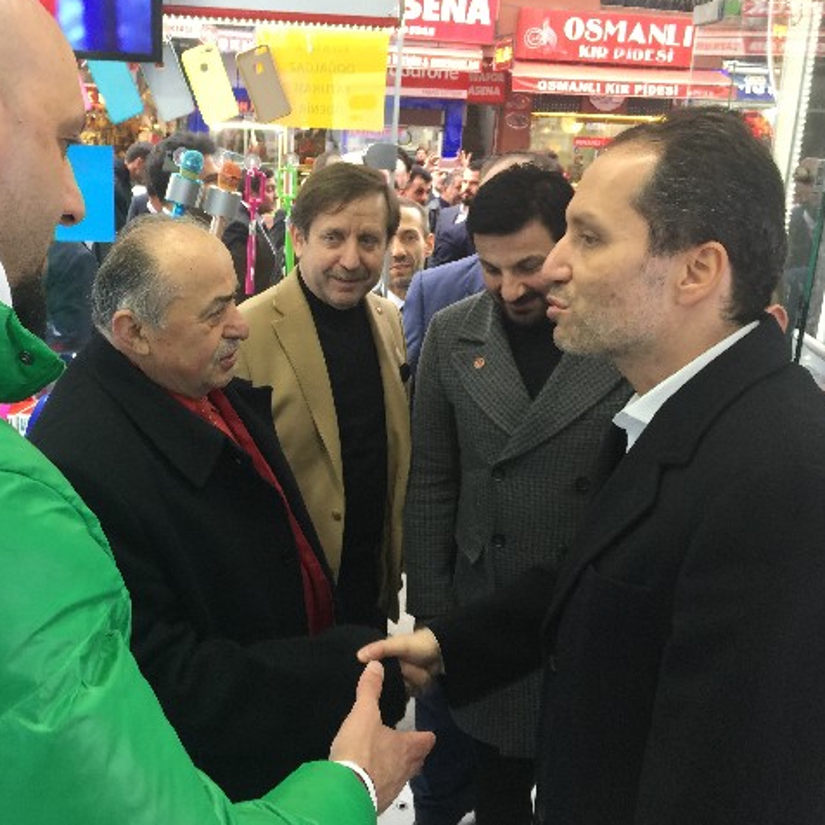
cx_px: 294
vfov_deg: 46.0
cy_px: 413
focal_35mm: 36
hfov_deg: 45.5
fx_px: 971
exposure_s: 1/17
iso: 40
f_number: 2.2
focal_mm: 4.15
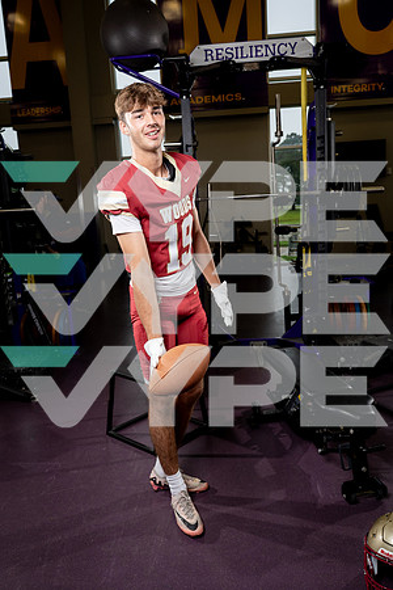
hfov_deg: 45.0
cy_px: 295
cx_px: 196
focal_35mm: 29
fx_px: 475
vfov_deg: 63.7
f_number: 5.6
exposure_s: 1/250
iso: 640
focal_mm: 29
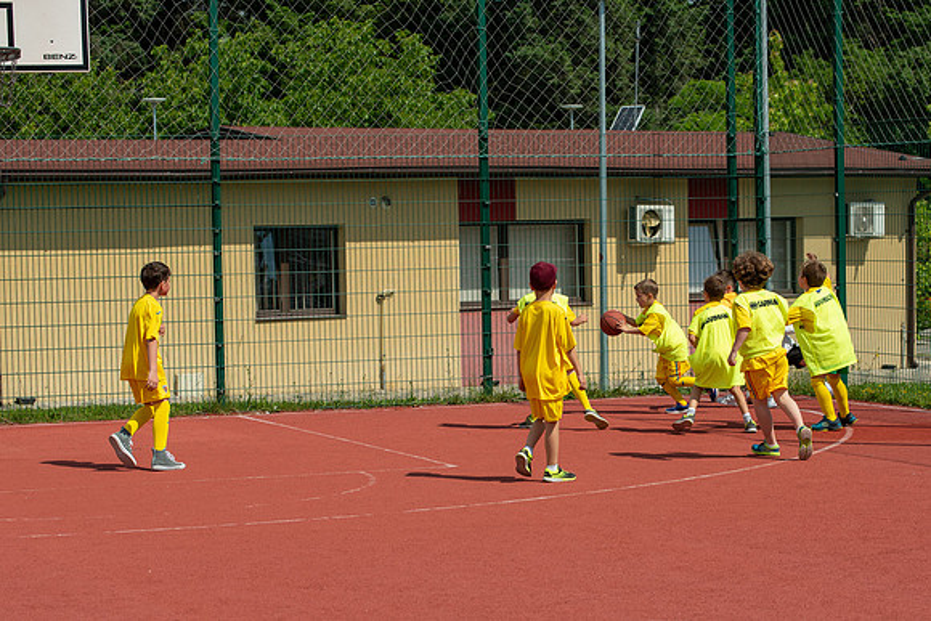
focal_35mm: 97
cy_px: 377
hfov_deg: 21.0
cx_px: 515
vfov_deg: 14.1
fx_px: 2510
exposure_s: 1/2000
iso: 320
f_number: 5
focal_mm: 80
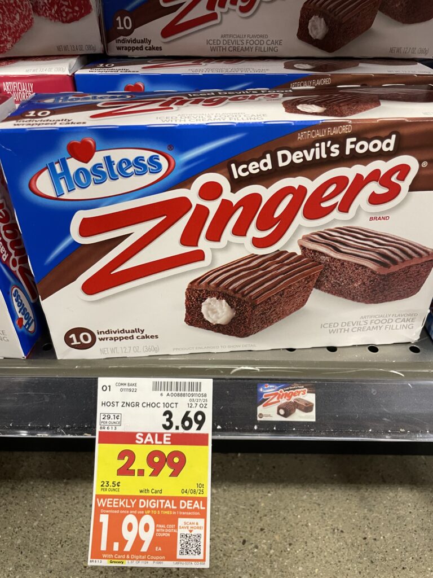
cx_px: 216
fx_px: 434
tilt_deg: -36.8
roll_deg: +1.4
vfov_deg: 67.3
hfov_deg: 53.1
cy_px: 289
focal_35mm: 26
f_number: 1.6
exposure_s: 1/42
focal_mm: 4.2
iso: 125
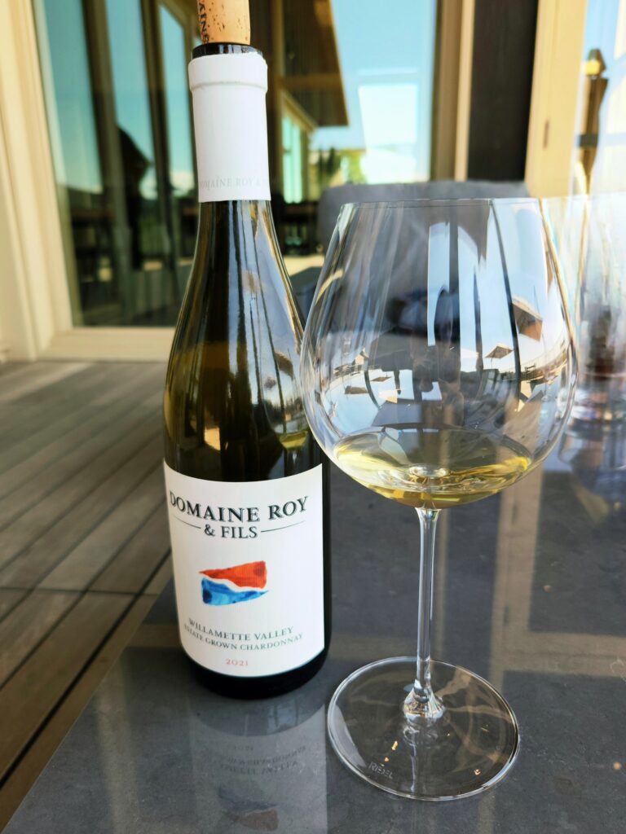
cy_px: 417
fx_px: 555
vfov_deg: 73.9
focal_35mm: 23
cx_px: 313
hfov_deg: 58.9
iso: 20
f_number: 1.8
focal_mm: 5.4
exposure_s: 1/137
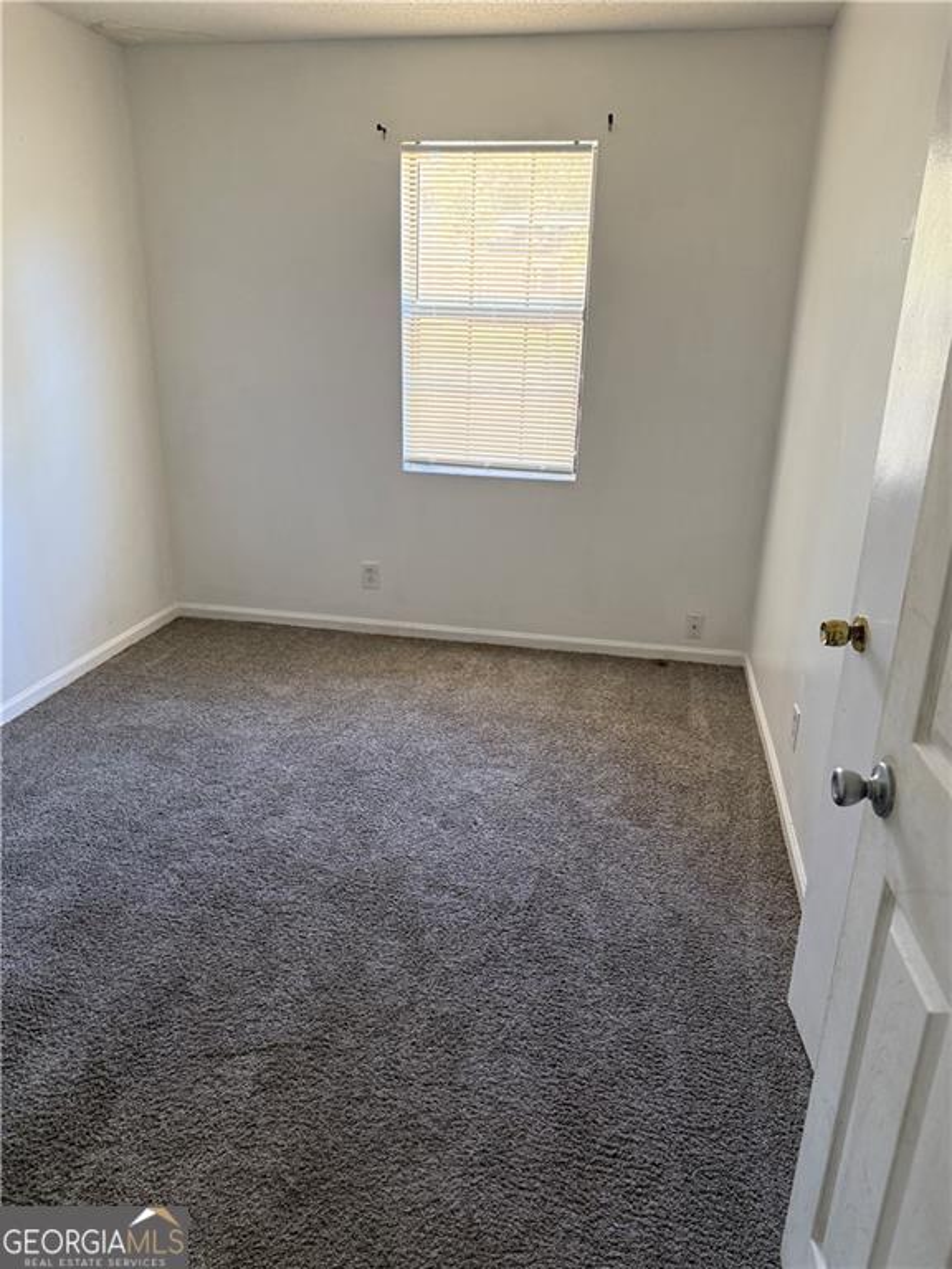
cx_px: 476
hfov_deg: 56.8
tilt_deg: -19.1
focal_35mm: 24
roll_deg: -2.2
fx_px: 880
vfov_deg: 71.6
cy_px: 634
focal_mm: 6.76
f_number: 1.78
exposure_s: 1/60
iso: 250
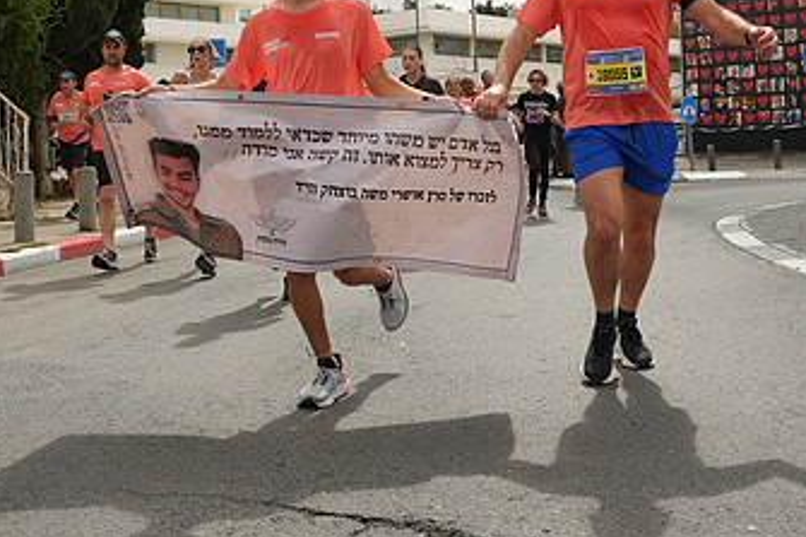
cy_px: 129
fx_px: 1164
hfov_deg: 38.2
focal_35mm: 52
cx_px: 416
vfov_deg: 25.6
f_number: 9
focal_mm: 20
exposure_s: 1/200
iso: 125
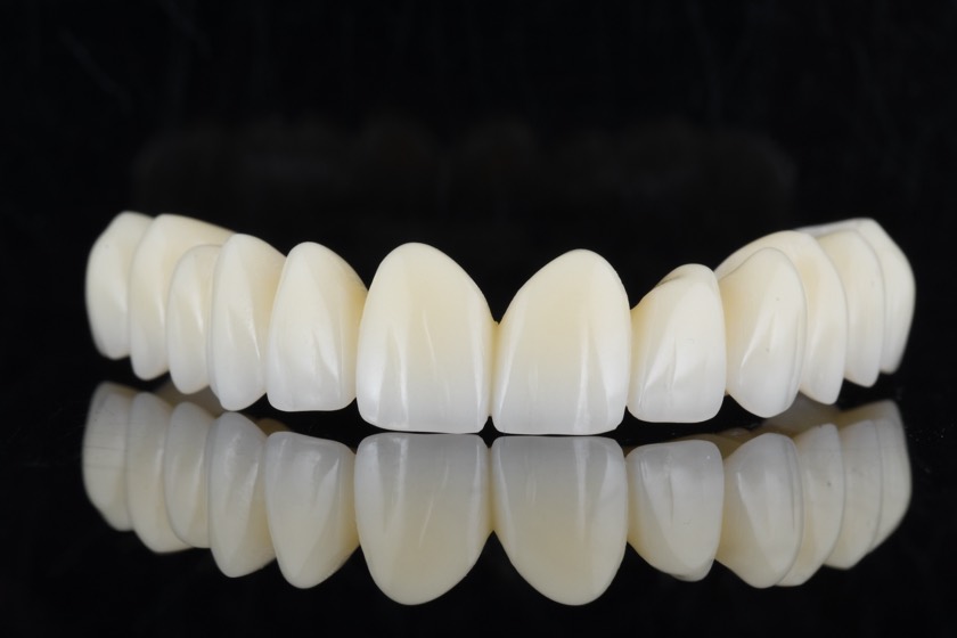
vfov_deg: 8.7
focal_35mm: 157
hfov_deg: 13.1
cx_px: 478
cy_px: 319
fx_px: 4173
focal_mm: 105
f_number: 29
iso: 400
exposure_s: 1/160
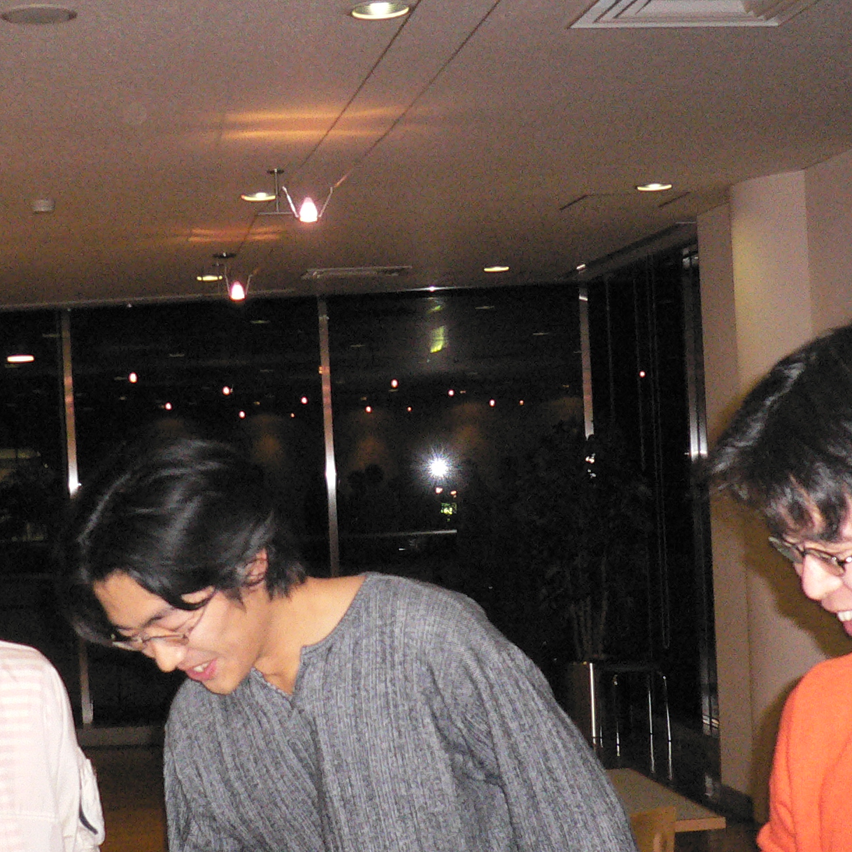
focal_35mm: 65
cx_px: 354
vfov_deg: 26.4
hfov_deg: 26.4
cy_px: 524
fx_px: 1810
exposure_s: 1/60
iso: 400
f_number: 2.8
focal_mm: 5.8
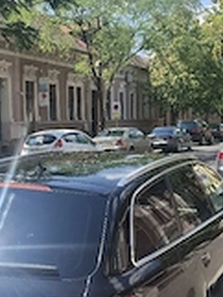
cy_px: 166
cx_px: 55
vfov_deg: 33.7
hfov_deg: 25.4
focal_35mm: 57
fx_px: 489
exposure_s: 1/2000
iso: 50
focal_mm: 5.54
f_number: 1.8
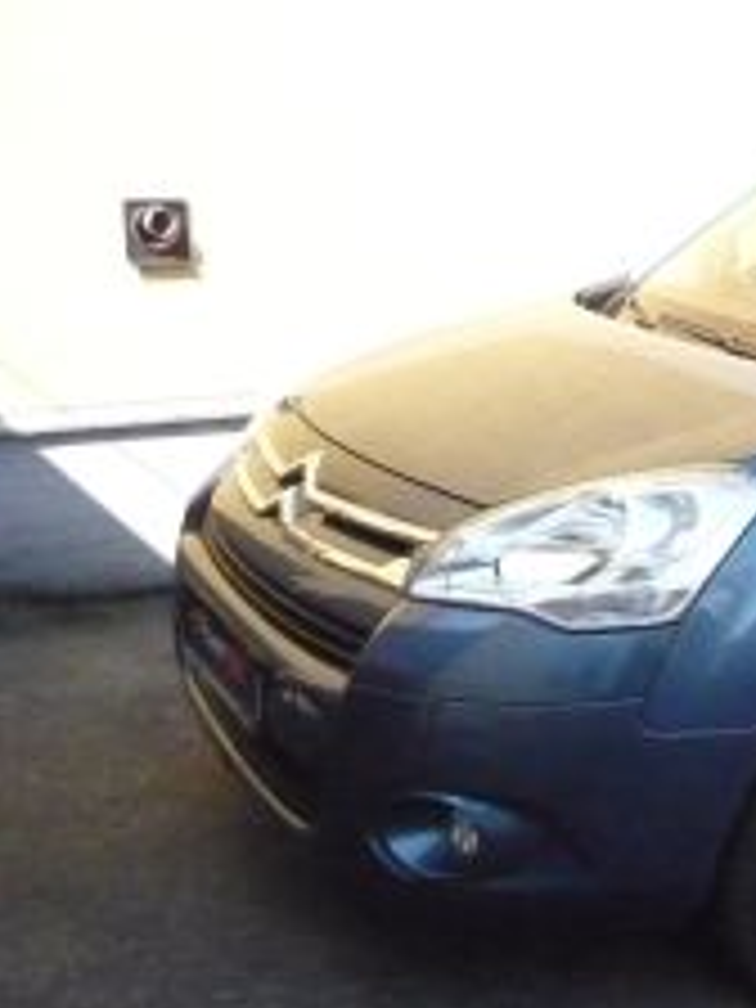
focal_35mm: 50
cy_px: 495
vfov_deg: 38.2
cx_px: 896
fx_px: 1456
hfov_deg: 26.1
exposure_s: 1/640
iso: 1600
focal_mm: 4.7
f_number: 8
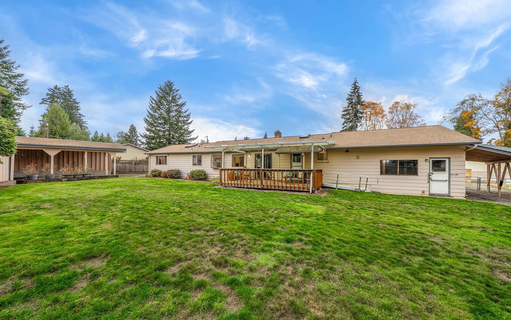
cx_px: 256
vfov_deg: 82.8
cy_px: 165
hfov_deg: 109.4
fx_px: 181
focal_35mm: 13
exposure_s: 1/80
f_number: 7.1
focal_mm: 12
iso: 80
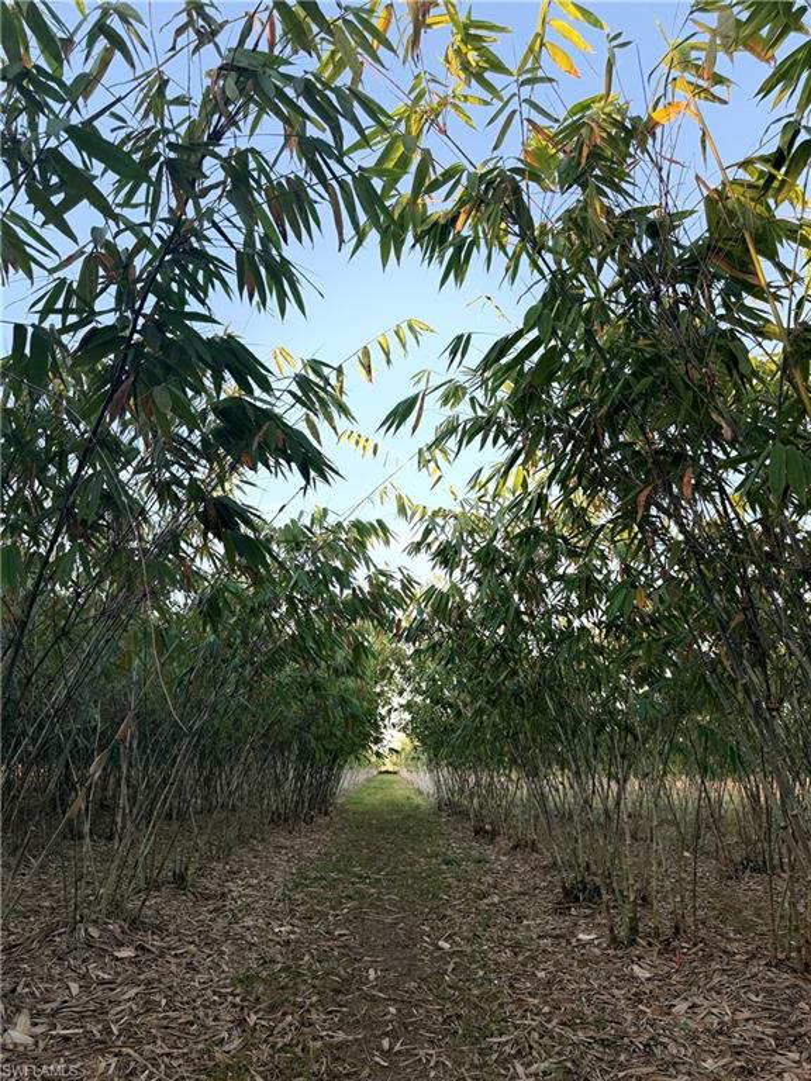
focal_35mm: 24
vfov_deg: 71.6
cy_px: 540
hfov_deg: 56.8
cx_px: 406
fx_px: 750
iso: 80
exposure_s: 1/602
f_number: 1.78
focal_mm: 6.76
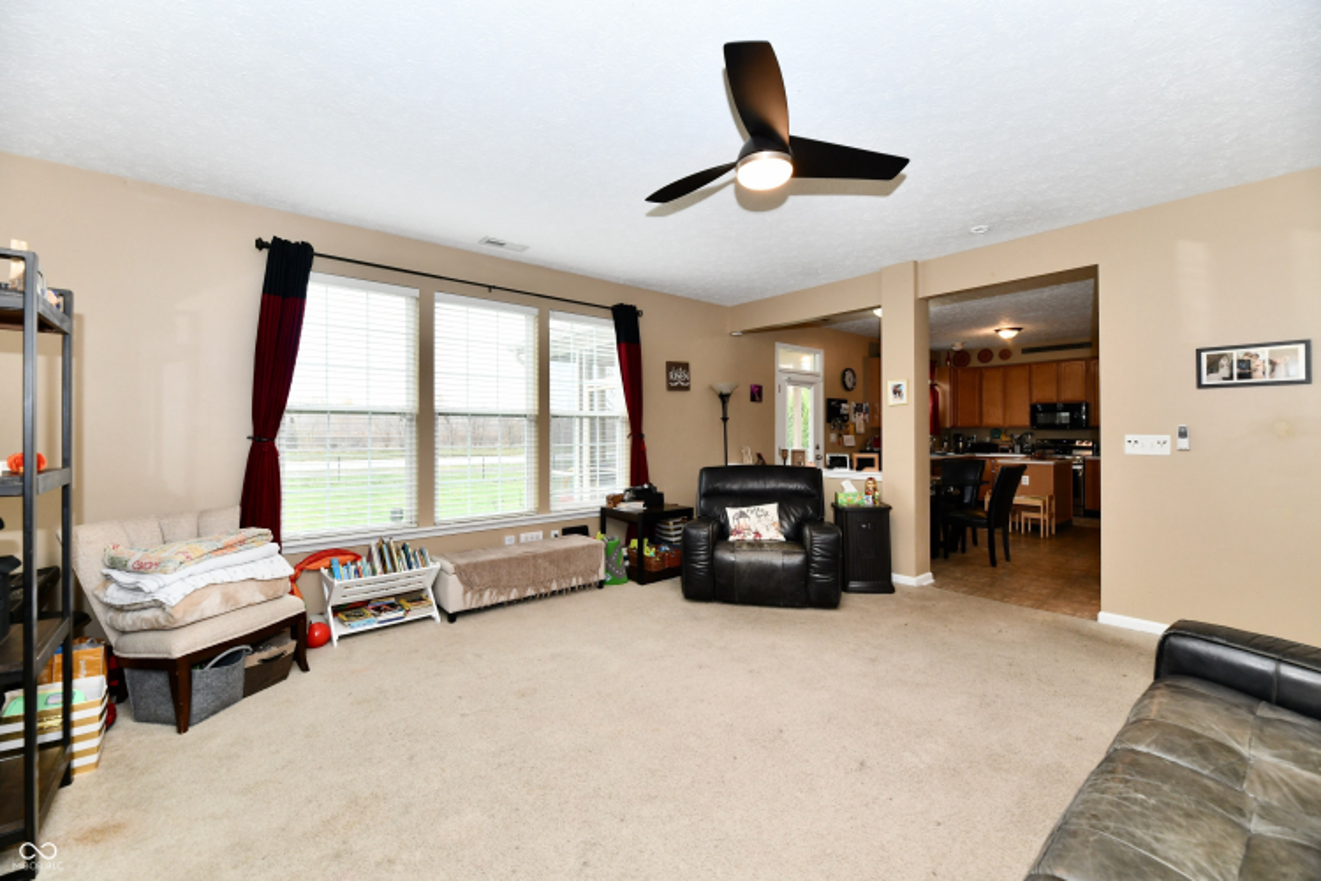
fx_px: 514
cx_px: 660
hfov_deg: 104.3
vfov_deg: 81.2
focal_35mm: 14
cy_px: 440
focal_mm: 14
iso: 640
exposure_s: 1/60
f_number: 6.3
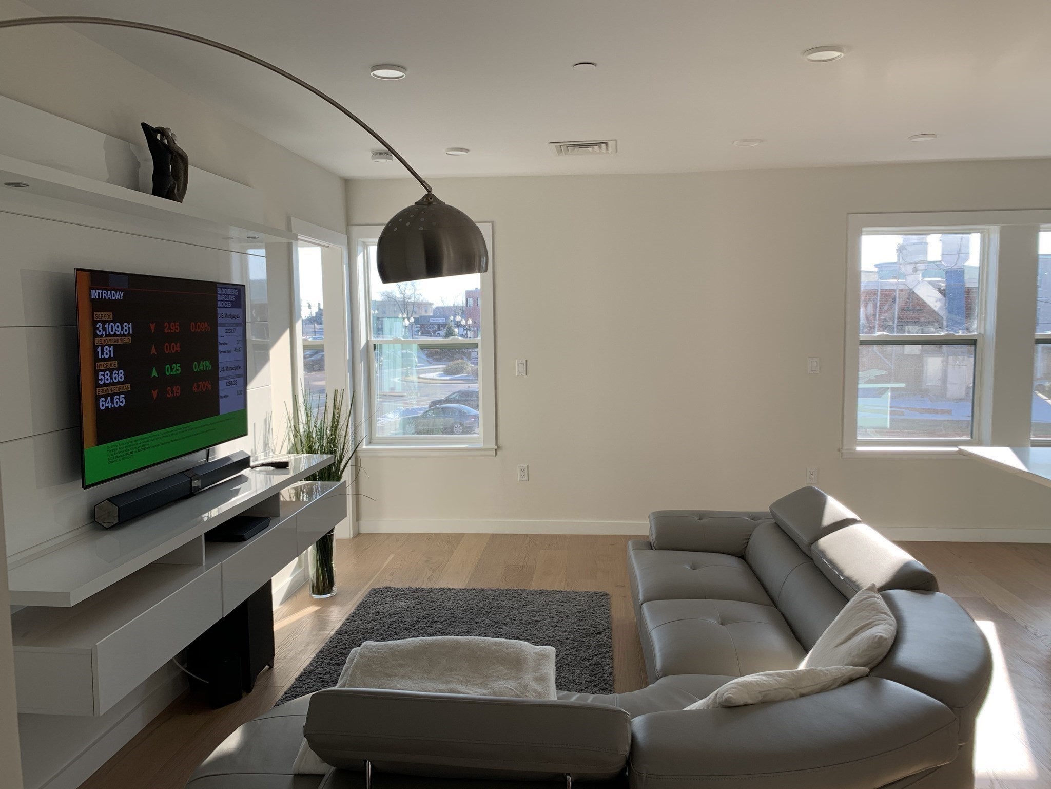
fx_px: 789
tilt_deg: -4.9
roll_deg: +0.5
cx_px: 526
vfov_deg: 53.1
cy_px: 394
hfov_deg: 67.3
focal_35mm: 26
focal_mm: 4.25
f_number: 1.8
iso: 25
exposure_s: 1/232
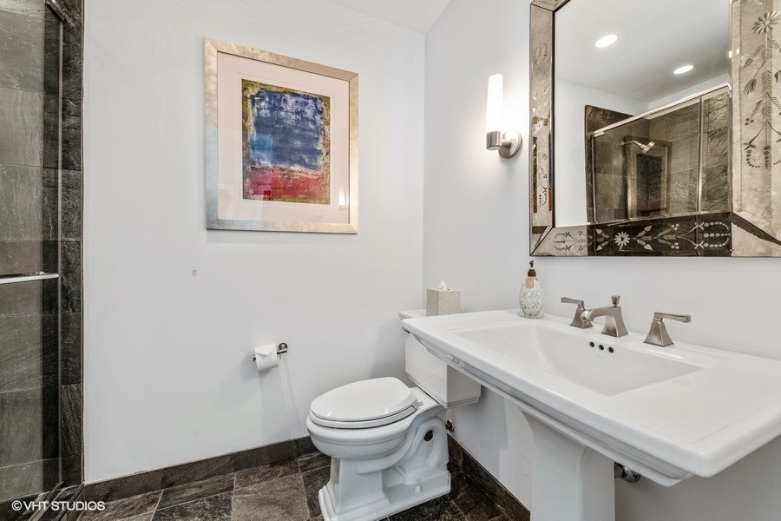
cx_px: 390
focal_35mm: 14
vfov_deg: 81.2
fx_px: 304
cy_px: 260
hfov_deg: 104.3
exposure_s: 1/4
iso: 200
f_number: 9.5
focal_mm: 14
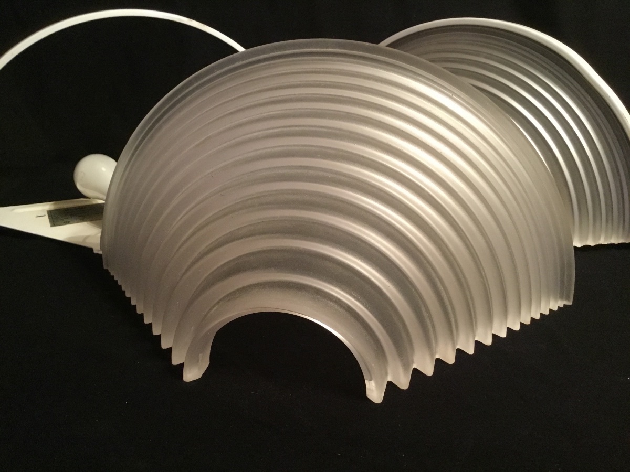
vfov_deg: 45.4
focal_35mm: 31
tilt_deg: -21.8
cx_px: 315
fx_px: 564
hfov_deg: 58.4
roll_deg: +1.3
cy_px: 236
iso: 250
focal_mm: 3.3
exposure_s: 1/25
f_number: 2.4
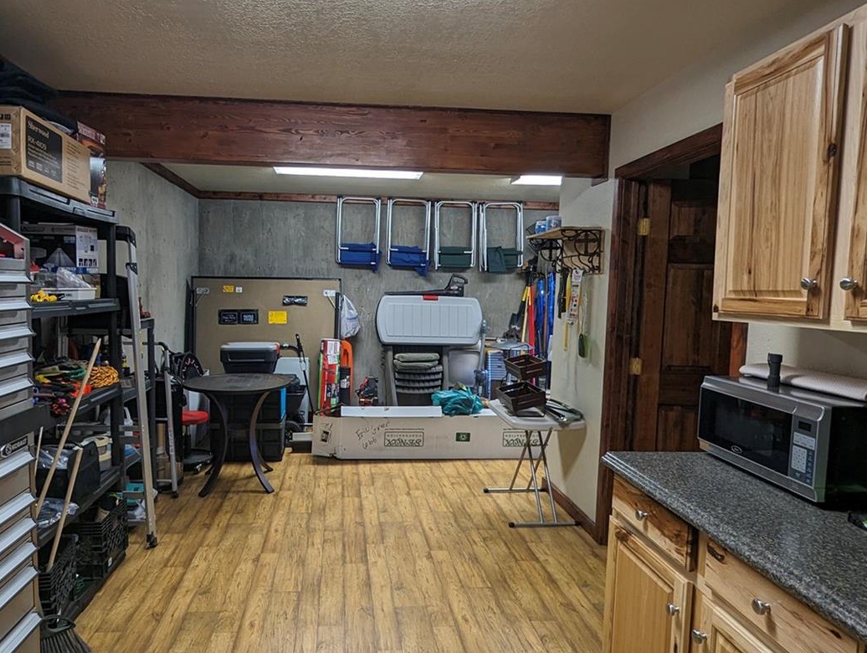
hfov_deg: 81.1
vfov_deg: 66.1
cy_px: 319
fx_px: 502
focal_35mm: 20
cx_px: 369
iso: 43
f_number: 2.2
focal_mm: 1.95
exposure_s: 1/30
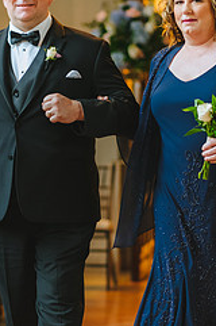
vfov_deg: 12.9
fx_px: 1435
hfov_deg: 8.6
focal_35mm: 159
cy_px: 162
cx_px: 76
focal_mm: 85
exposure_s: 1/200
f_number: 2
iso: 3200
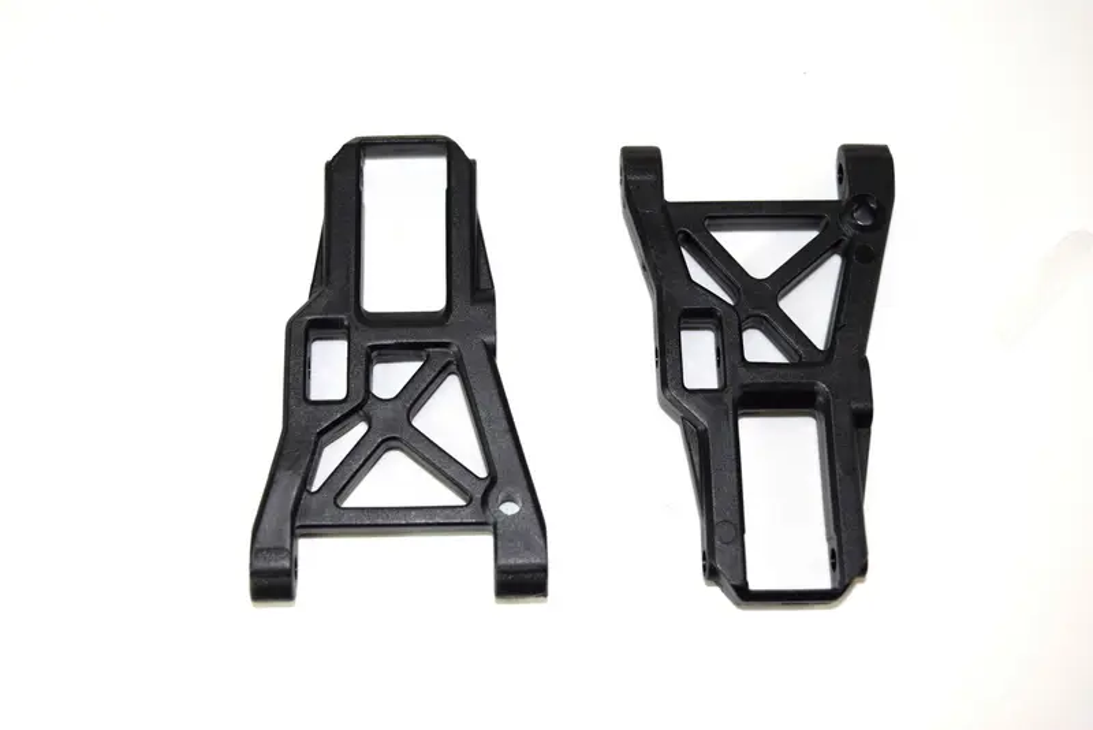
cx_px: 546
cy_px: 365
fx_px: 1549
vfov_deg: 26.5
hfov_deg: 38.9
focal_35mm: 51
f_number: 5.6
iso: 100
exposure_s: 1/60
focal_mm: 34
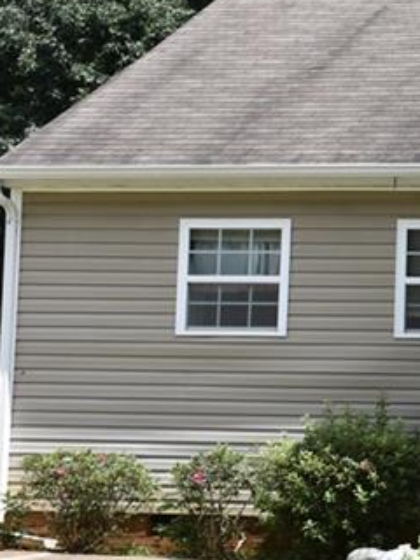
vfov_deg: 16.4
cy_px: 294
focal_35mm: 120
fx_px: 1941
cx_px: 779
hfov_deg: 11.4
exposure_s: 1/500
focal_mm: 26
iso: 220
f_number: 8
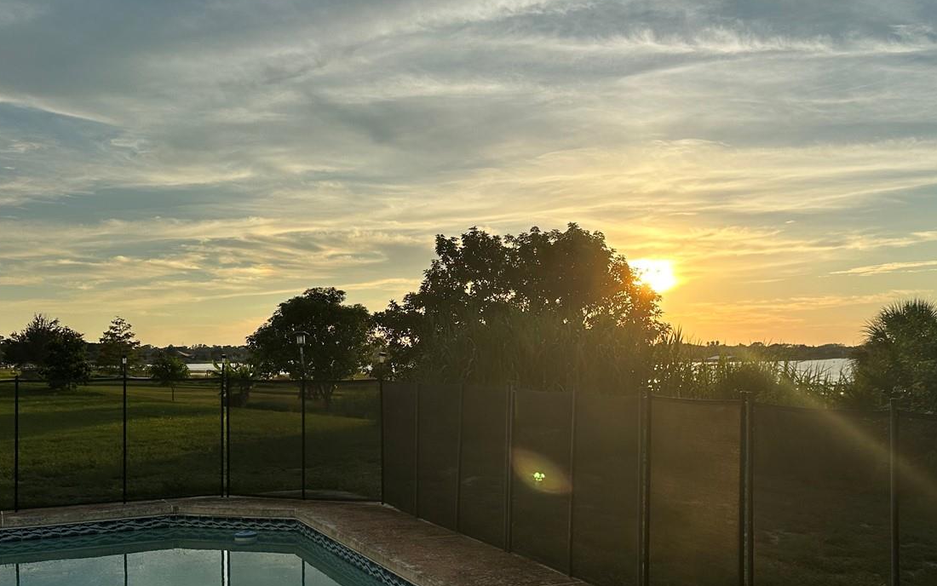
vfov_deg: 34.2
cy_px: 378
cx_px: 587
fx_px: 945
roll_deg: +0.1
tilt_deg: -1.5
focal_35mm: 37
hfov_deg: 52.2
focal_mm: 6.86
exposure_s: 1/6211
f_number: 1.78
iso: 80
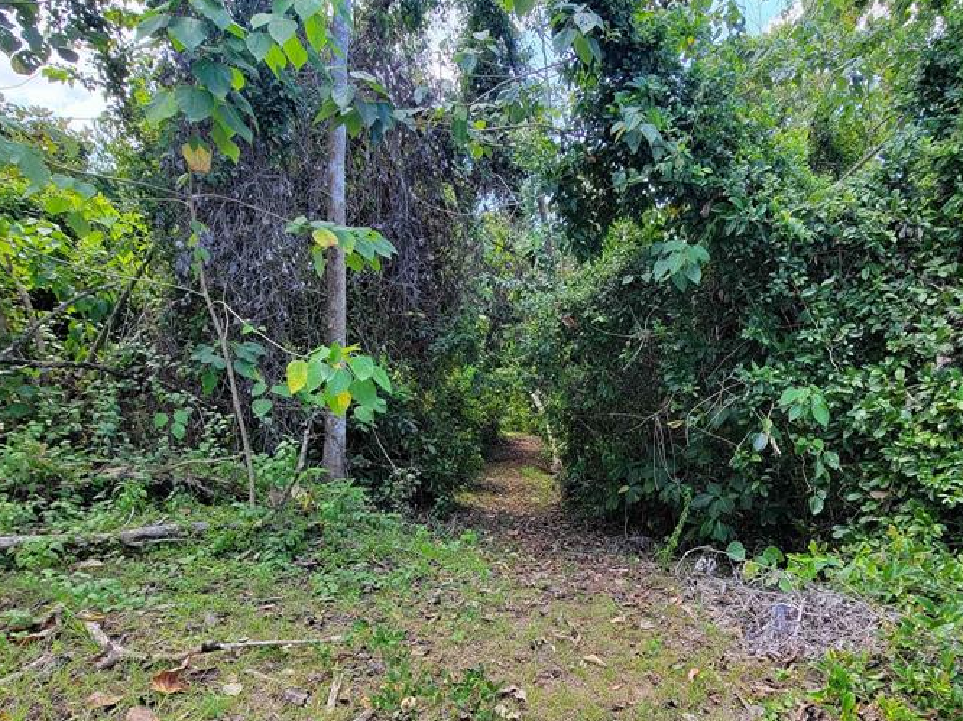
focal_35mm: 20
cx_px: 561
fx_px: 556
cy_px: 455
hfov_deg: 81.1
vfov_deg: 64.9
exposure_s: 1/207
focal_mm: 2.2
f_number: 2.2
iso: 50
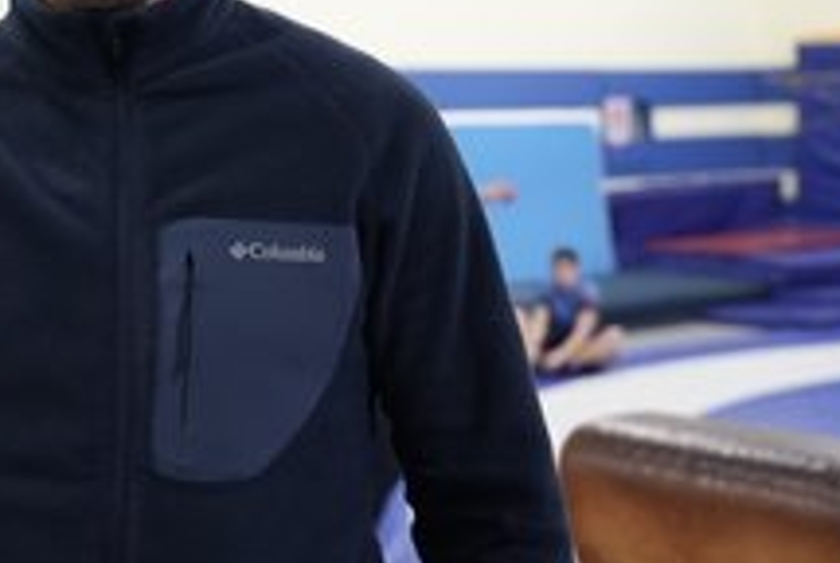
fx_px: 1519
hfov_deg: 29.8
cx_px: 113
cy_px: 96
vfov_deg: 20.7
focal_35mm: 65
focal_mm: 35
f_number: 2.8
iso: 3200
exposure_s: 1/100
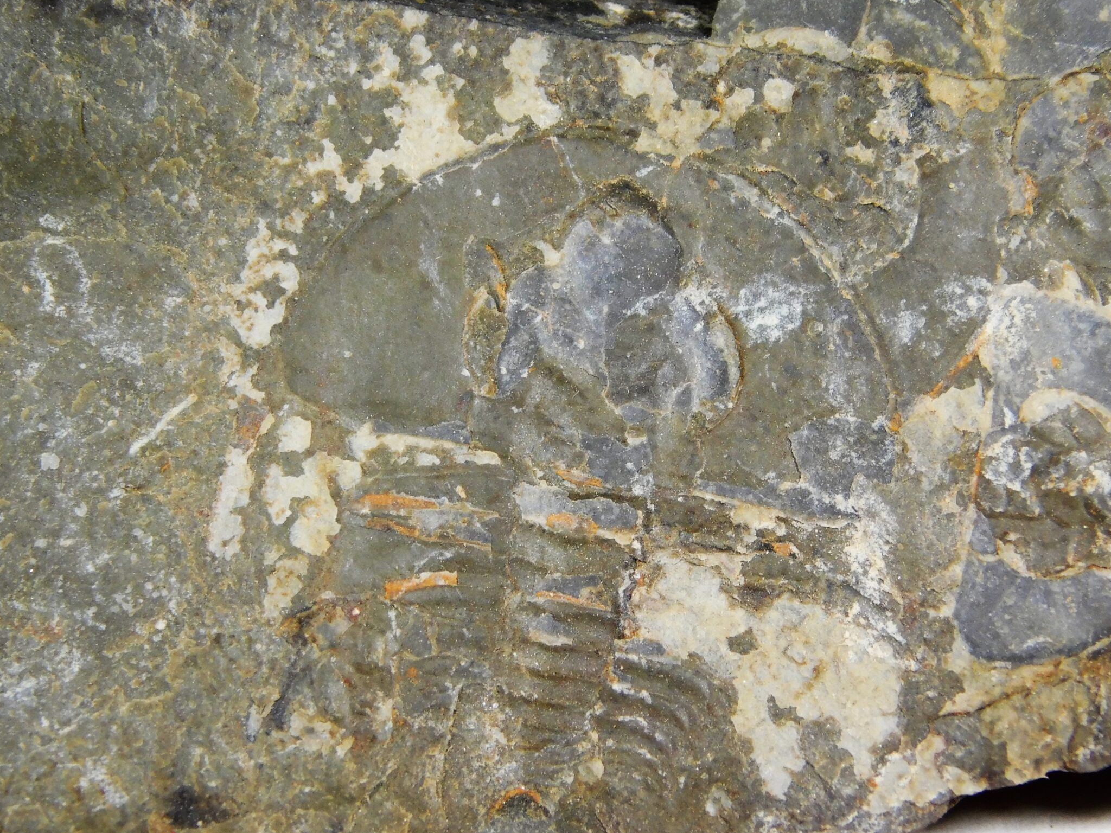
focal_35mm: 290
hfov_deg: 6.8
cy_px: 467
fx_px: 9308
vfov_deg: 5.1
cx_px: 582
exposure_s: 1/125
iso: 125
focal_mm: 41.3
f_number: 5.6
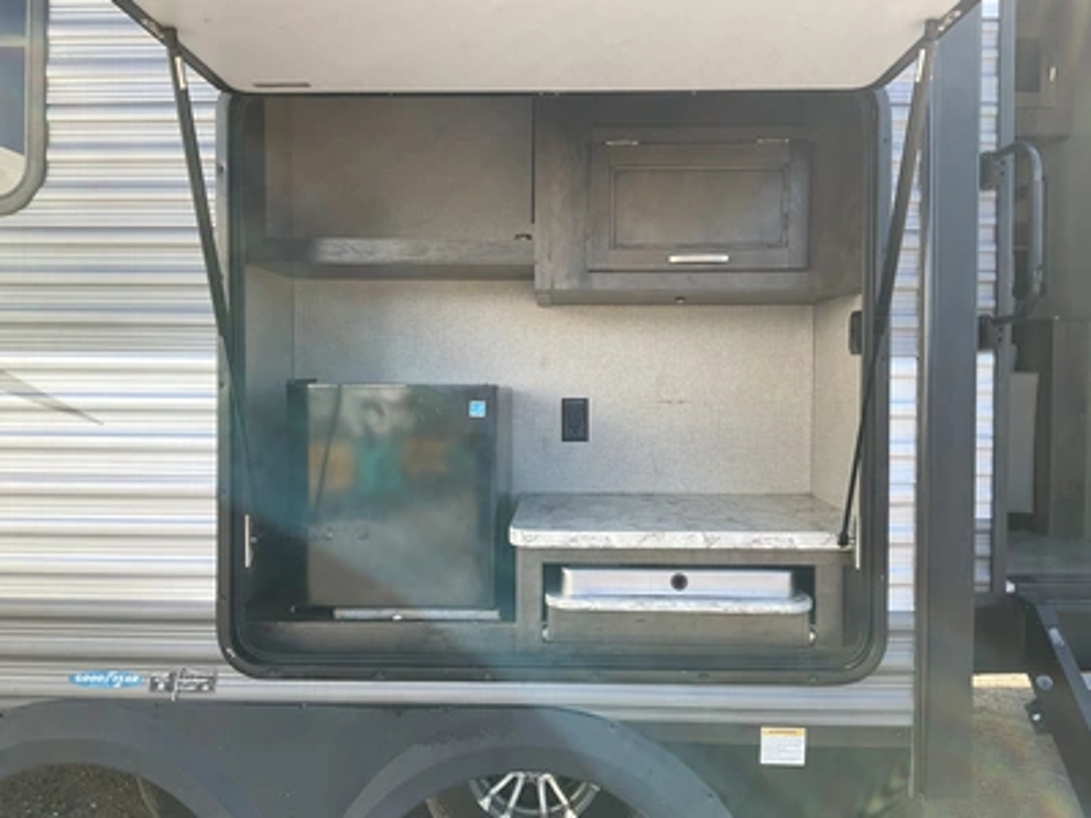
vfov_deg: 48.2
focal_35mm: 29
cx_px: 546
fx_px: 914
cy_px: 409
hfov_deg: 61.7
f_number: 1.8
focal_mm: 3
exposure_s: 1/344
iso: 25
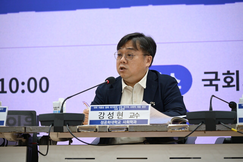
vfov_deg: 11.4
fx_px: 810
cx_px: 122
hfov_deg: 17.1
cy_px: 81
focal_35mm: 120
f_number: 4
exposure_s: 1/125
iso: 720
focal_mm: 120
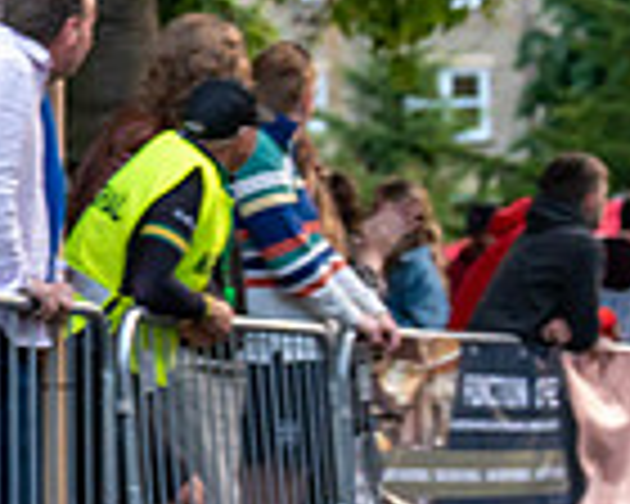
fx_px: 5072
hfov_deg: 6.9
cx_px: -500
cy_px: 236
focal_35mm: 272
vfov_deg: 5.7
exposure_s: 1/1000
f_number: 2.8
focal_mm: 70
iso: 3200
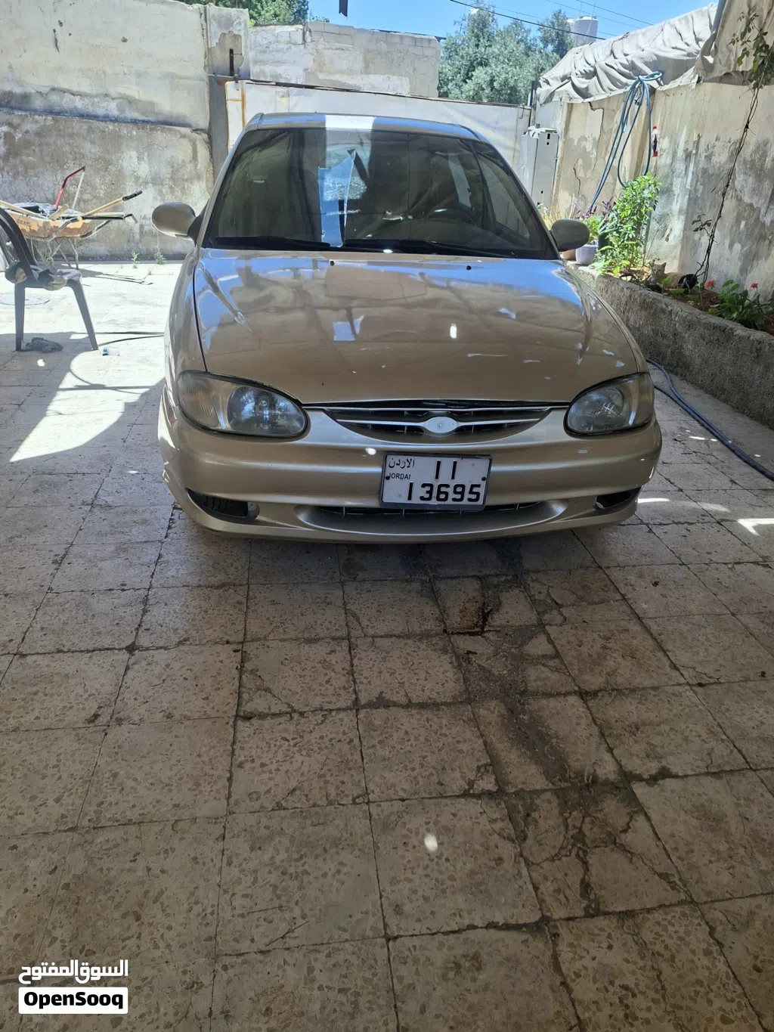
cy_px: 516
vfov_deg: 73.9
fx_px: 686
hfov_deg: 58.9
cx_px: 387
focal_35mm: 23
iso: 50
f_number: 1.8
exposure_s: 1/532
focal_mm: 5.54
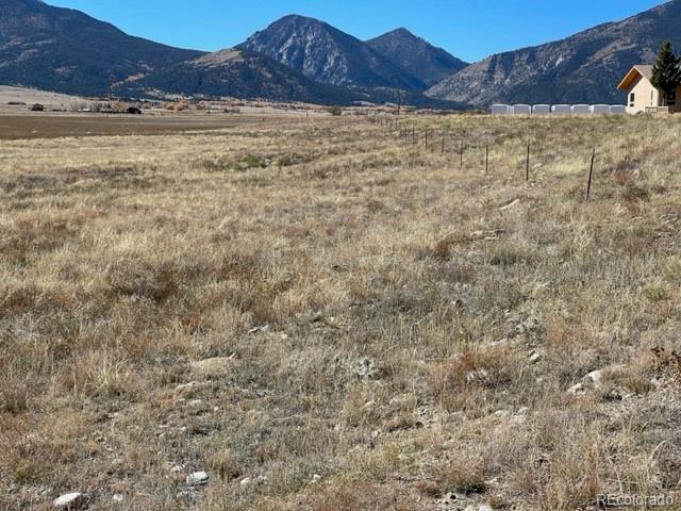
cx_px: 340
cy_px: 256
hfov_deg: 30.3
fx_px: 1259
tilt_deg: -5.1
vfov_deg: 22.9
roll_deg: -1.7
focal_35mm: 64
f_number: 2.2
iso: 20
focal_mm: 7.5
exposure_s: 1/1074
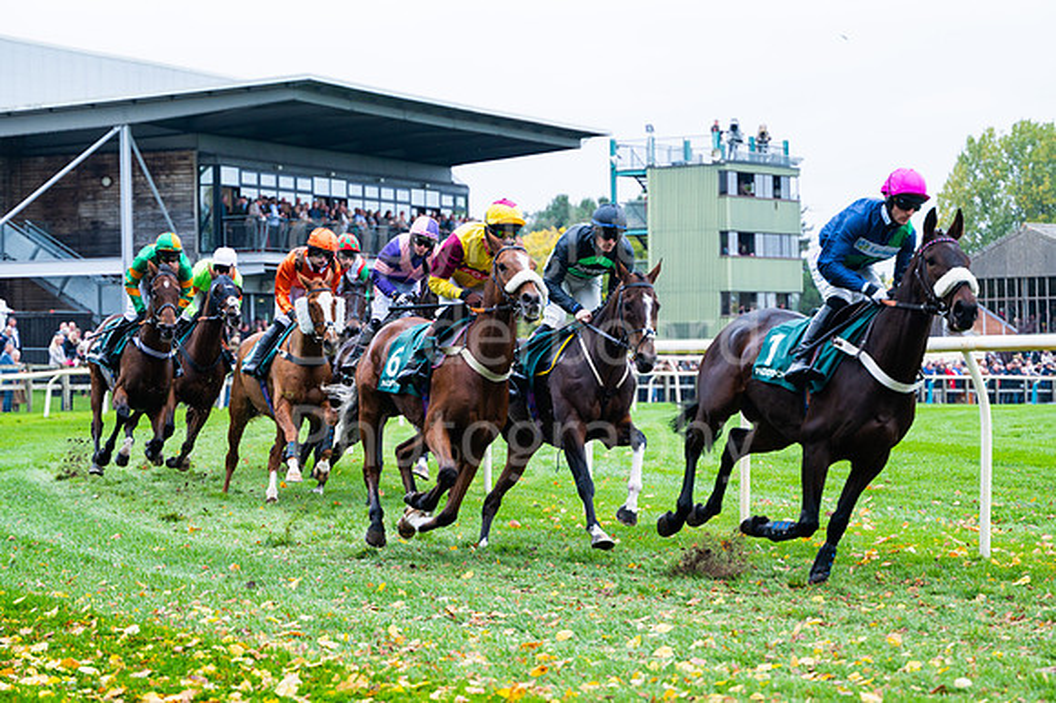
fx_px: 2971
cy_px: 352
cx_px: 528
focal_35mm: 101
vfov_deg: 13.5
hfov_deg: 20.2
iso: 500
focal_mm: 99
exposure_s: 1/1000
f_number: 4
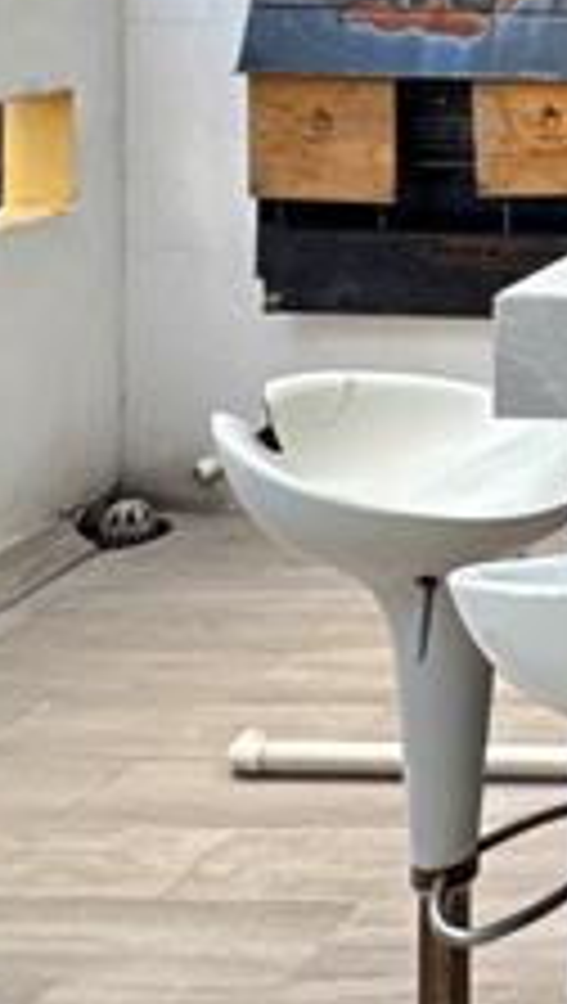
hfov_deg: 12.9
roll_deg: -1.1
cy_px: -144
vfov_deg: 27.2
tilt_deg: +0.2
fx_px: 1865
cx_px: 1382
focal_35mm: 70
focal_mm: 2.22
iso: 40
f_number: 2.2
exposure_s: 1/145
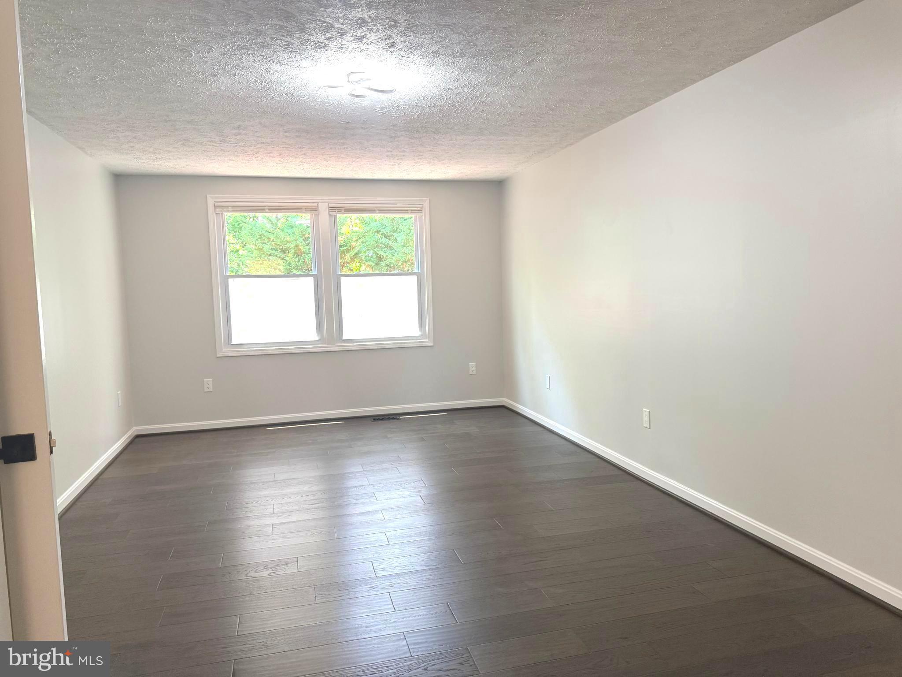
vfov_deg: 56.8
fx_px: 625
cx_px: 451
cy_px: 338
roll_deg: +1.4
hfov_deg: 71.6
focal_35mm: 24
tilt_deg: -4.6
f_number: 1.78
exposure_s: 1/120
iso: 200
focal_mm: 6.76
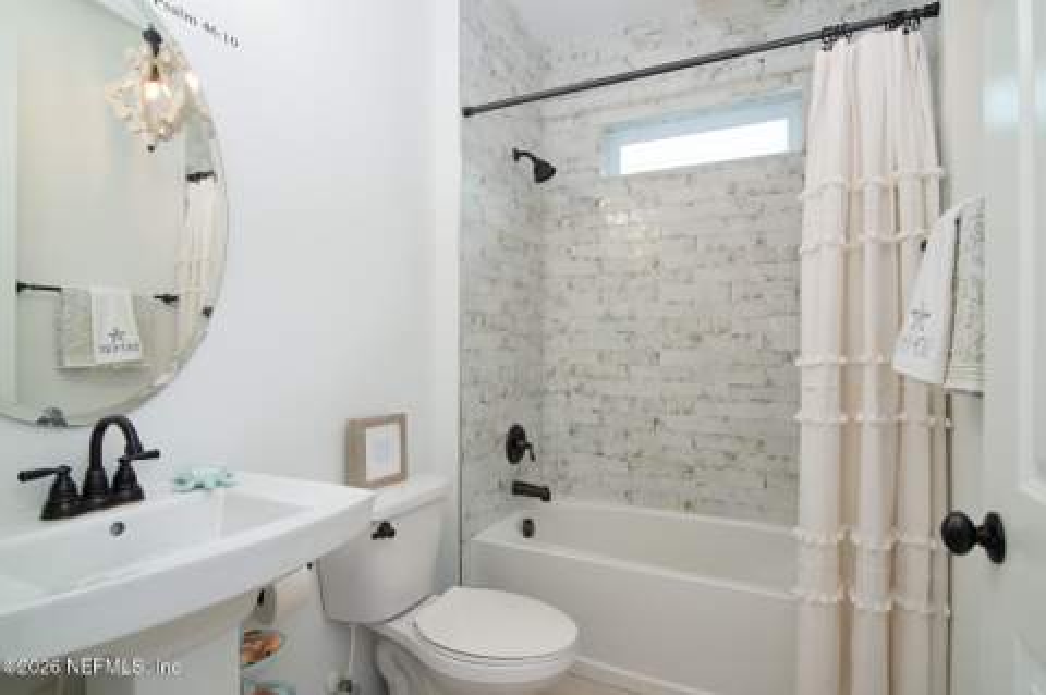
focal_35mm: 19
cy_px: 348
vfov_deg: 64.4
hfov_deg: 87.0
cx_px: 523
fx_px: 551
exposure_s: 1/25
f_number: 8
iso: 250
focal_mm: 19
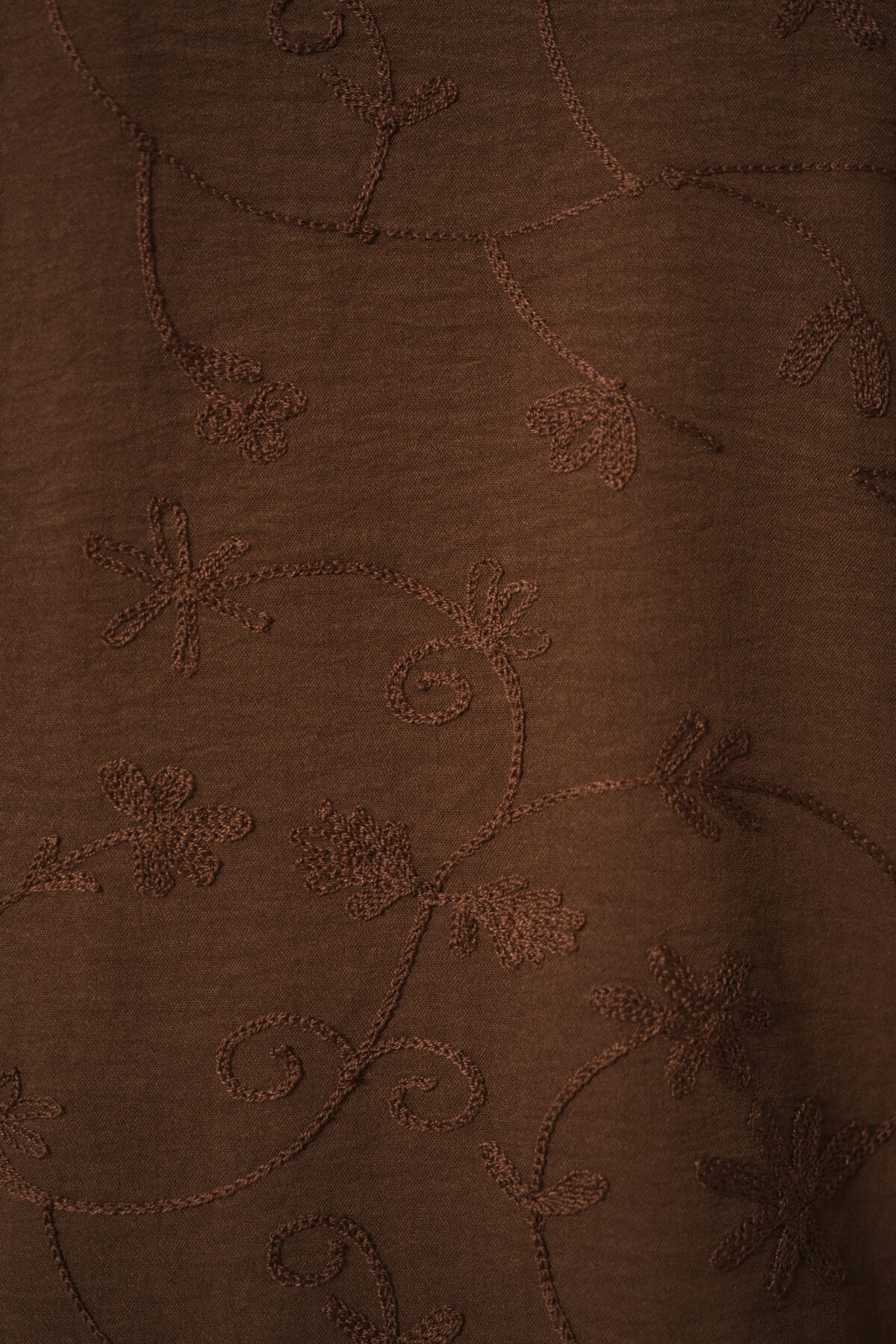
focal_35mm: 50
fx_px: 1867
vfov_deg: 39.6
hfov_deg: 27.0
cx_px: 448
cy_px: 672
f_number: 2.8
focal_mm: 50
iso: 500
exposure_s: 1/80
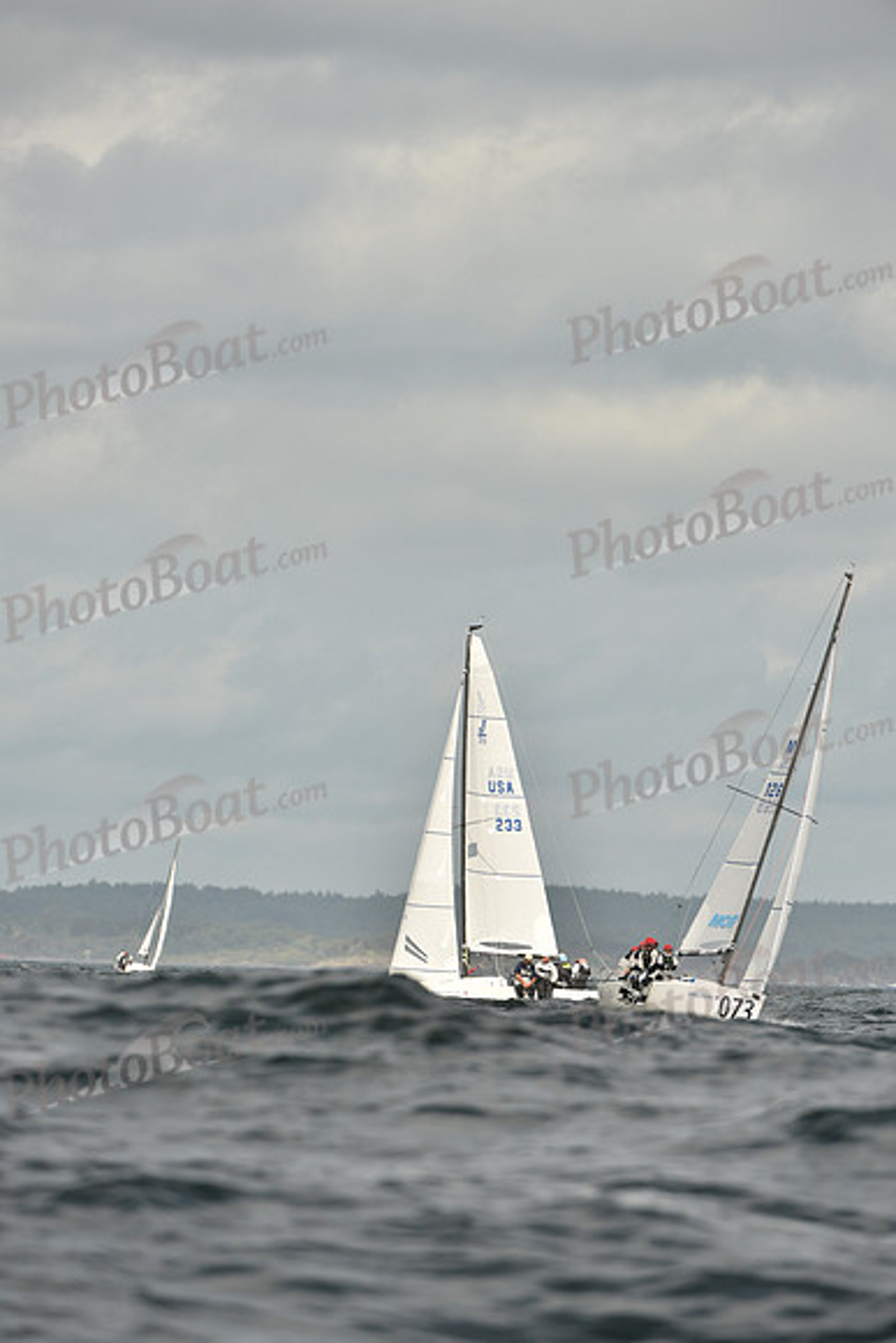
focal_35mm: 400
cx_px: 448
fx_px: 14923
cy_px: 672
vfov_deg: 5.2
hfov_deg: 3.4
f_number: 7.1
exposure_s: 1/1600
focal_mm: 400
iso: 320
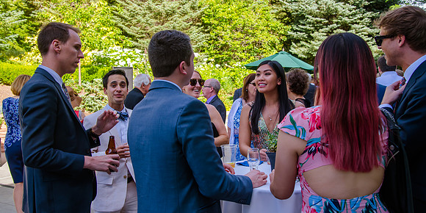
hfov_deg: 58.7
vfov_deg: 31.4
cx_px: 213
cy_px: 100
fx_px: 379
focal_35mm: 34
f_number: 5.6
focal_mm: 32
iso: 400
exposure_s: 1/320
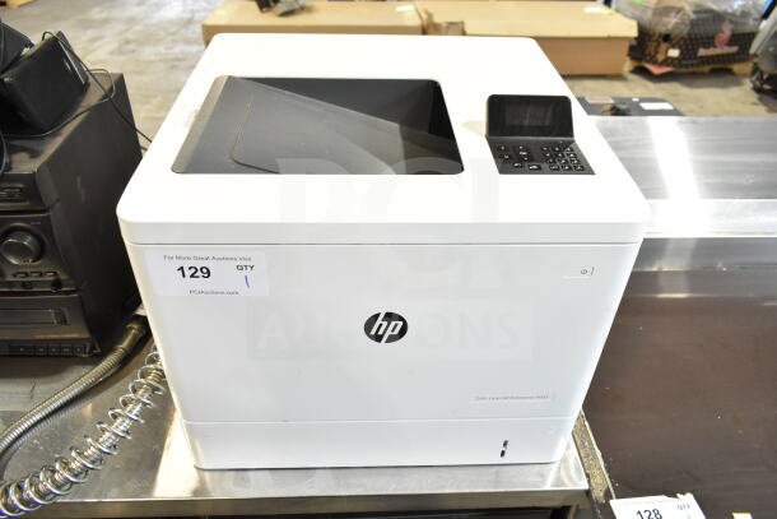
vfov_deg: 48.0
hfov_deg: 67.4
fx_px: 583
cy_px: 260
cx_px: 388
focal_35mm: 27
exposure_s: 1/125
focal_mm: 18
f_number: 5.6
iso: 1600
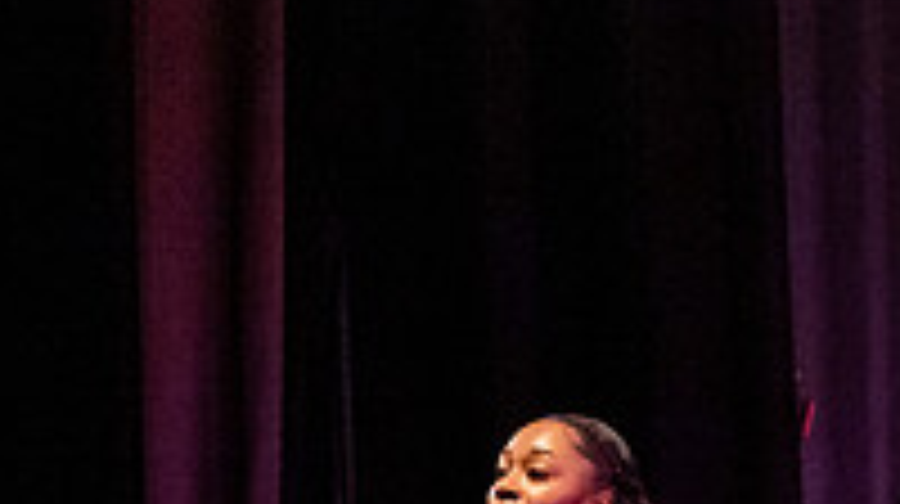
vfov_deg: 4.2
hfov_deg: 7.5
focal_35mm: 289
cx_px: 591
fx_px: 6889
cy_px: 629
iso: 4000
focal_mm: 75
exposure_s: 1/400
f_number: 4
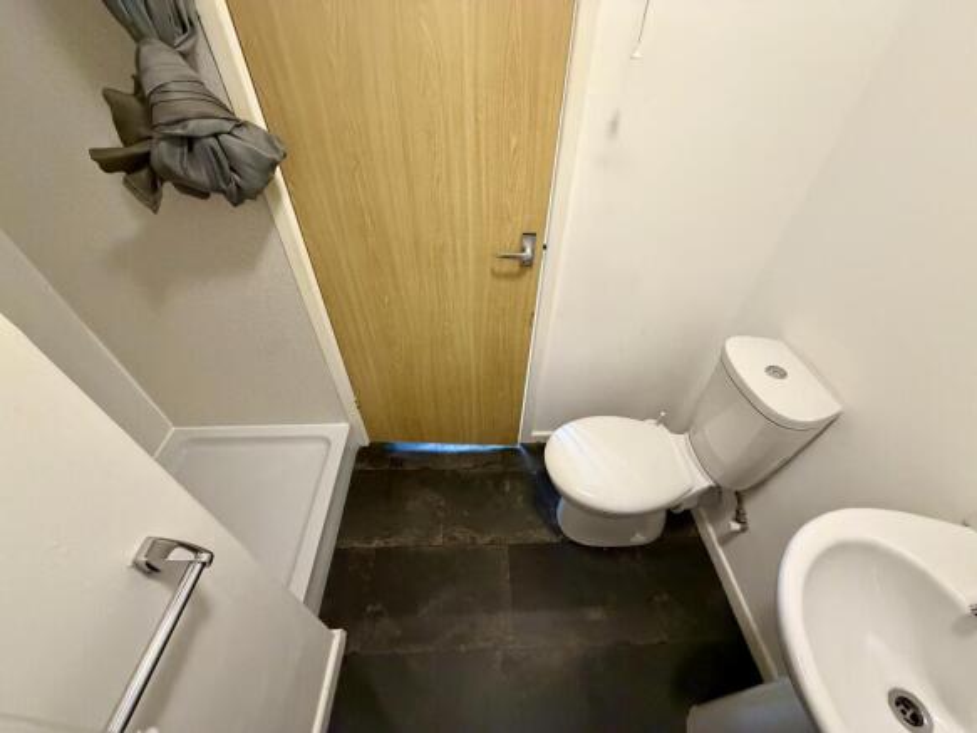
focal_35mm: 14
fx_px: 395
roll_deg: -1.7
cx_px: 488
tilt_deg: -43.5
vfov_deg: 85.7
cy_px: 366
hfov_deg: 102.1
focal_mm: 2.22
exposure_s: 1/50
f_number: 2.2
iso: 800
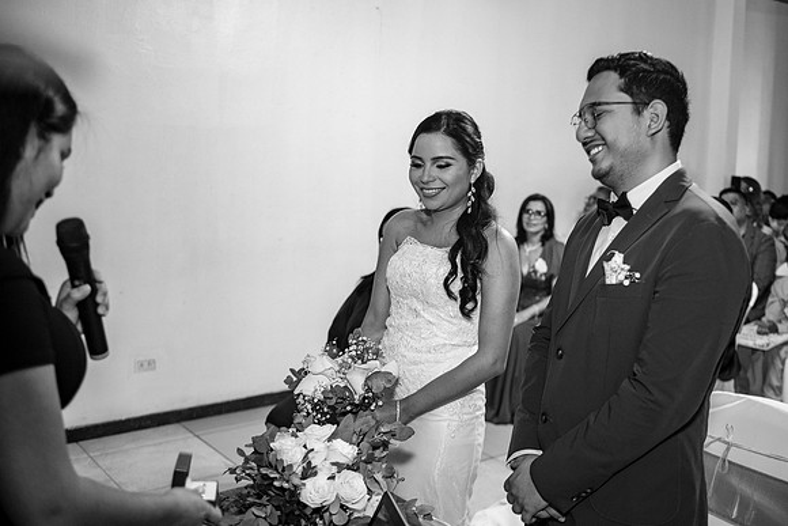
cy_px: 236
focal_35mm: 39
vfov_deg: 34.5
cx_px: 434
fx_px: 845
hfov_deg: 49.9
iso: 1000
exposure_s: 1/125
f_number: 2.8
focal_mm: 35
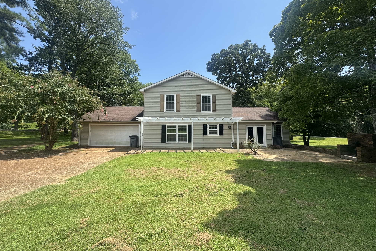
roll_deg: +0.2
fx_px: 157
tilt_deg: +4.0
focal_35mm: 15
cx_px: 183
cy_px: 113
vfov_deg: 77.1
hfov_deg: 100.4
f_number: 2.2
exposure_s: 1/1094
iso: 50
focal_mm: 2.22
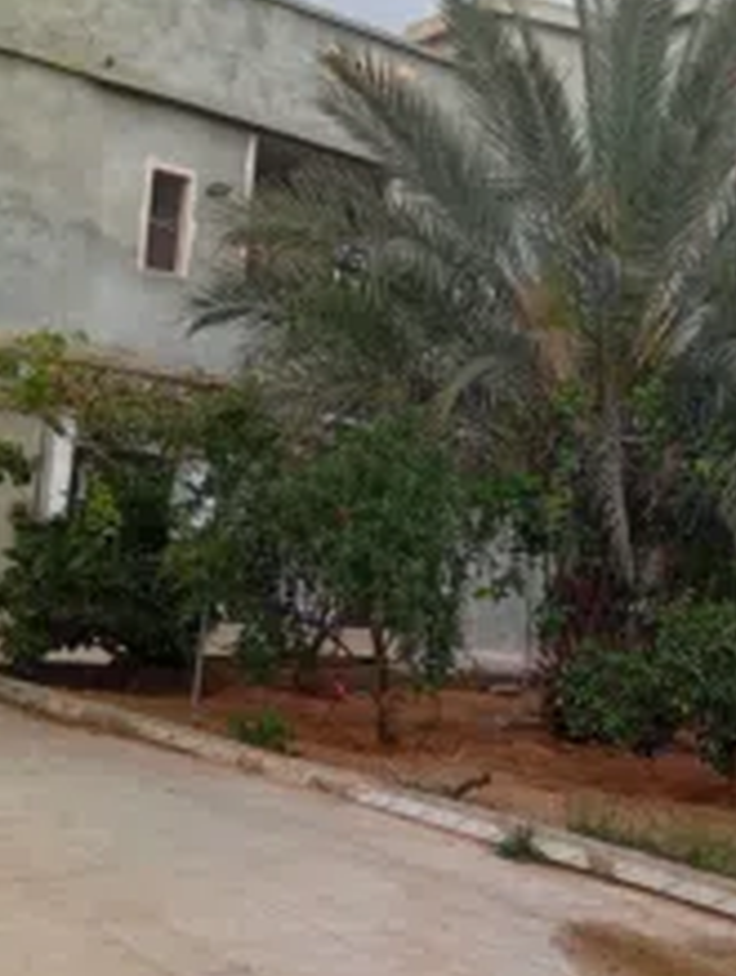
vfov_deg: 38.8
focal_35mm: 49
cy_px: 468
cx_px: 540
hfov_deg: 29.4
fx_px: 1385
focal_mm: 3.84
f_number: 1.8
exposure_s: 1/304
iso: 50
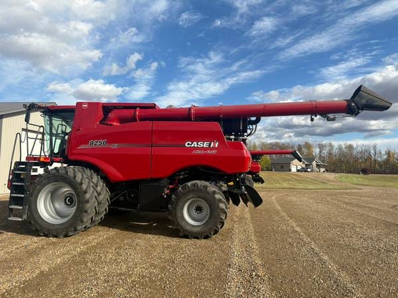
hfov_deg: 67.3
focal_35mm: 26
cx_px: 199
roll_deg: -0.6
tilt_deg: +6.2
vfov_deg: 53.1
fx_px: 299
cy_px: 149
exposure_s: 1/2747
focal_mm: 5.96
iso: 50
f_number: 1.6
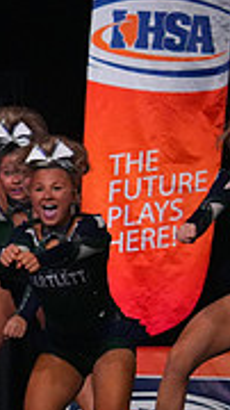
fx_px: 6246
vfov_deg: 3.8
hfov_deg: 2.1
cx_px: -385
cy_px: 300
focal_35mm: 575
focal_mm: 170
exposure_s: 1/1250
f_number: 5.6
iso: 16000
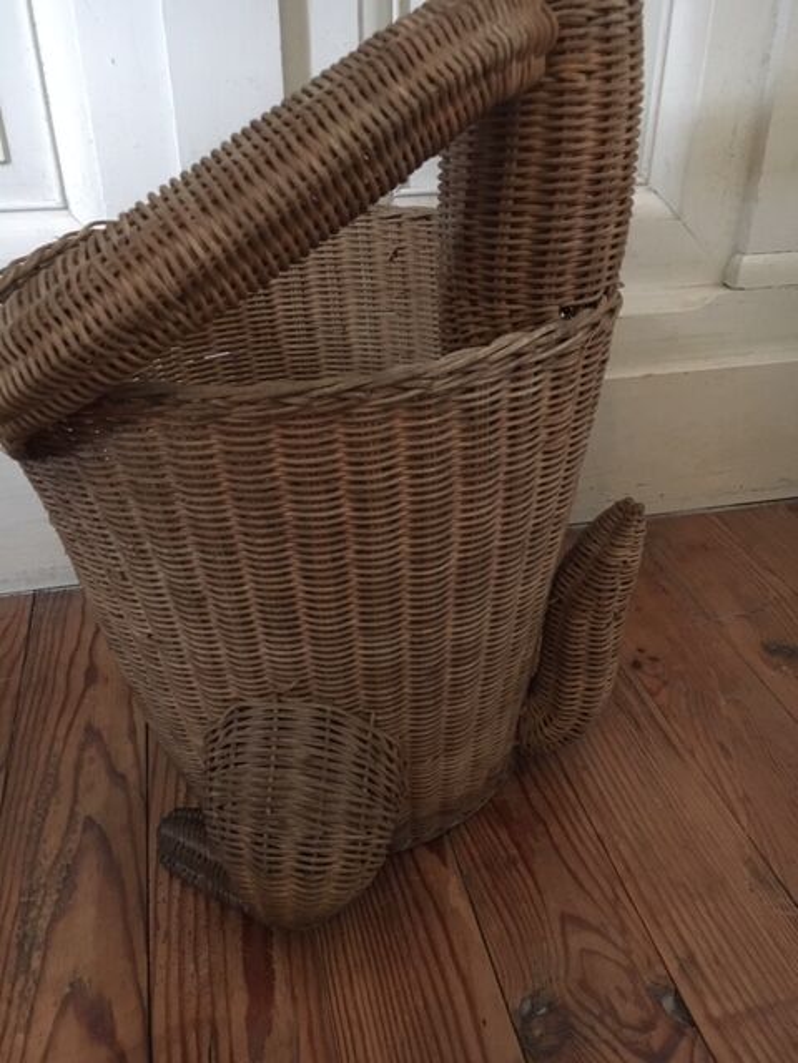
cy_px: 532
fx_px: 891
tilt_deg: -31.1
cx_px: 399
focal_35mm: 29
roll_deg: -0.4
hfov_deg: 48.2
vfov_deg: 61.7
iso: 500
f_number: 2.2
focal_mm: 4.15
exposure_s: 1/17
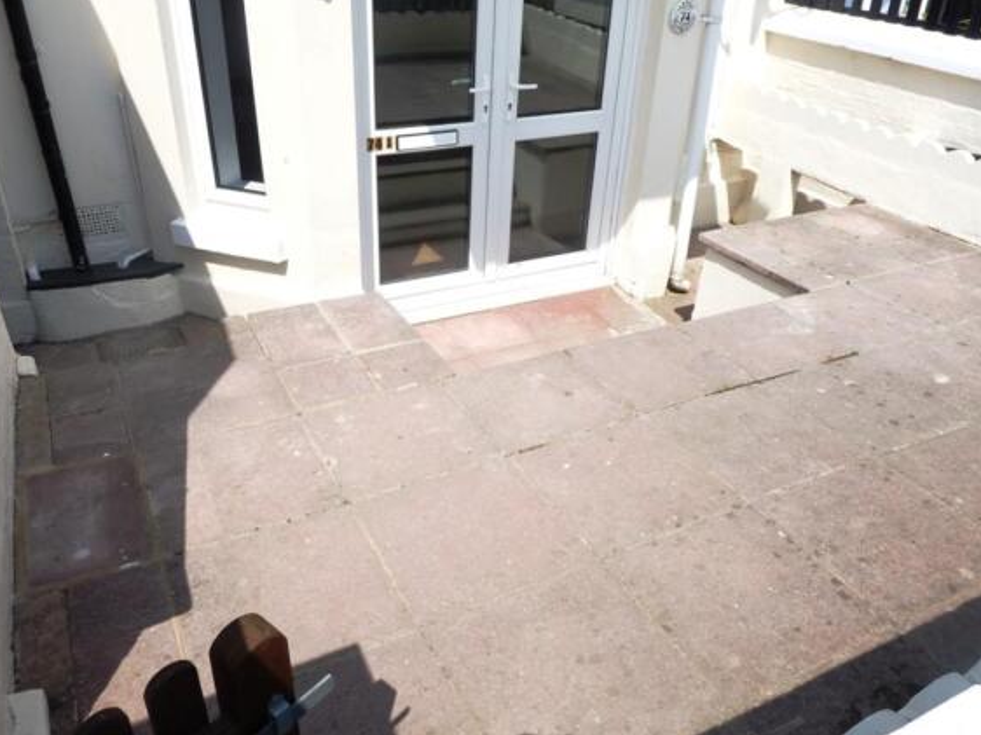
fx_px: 793
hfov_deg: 63.5
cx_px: 488
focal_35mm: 28
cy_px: 364
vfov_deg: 49.7
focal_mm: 4.8
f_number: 3.2
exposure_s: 1/1000
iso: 100
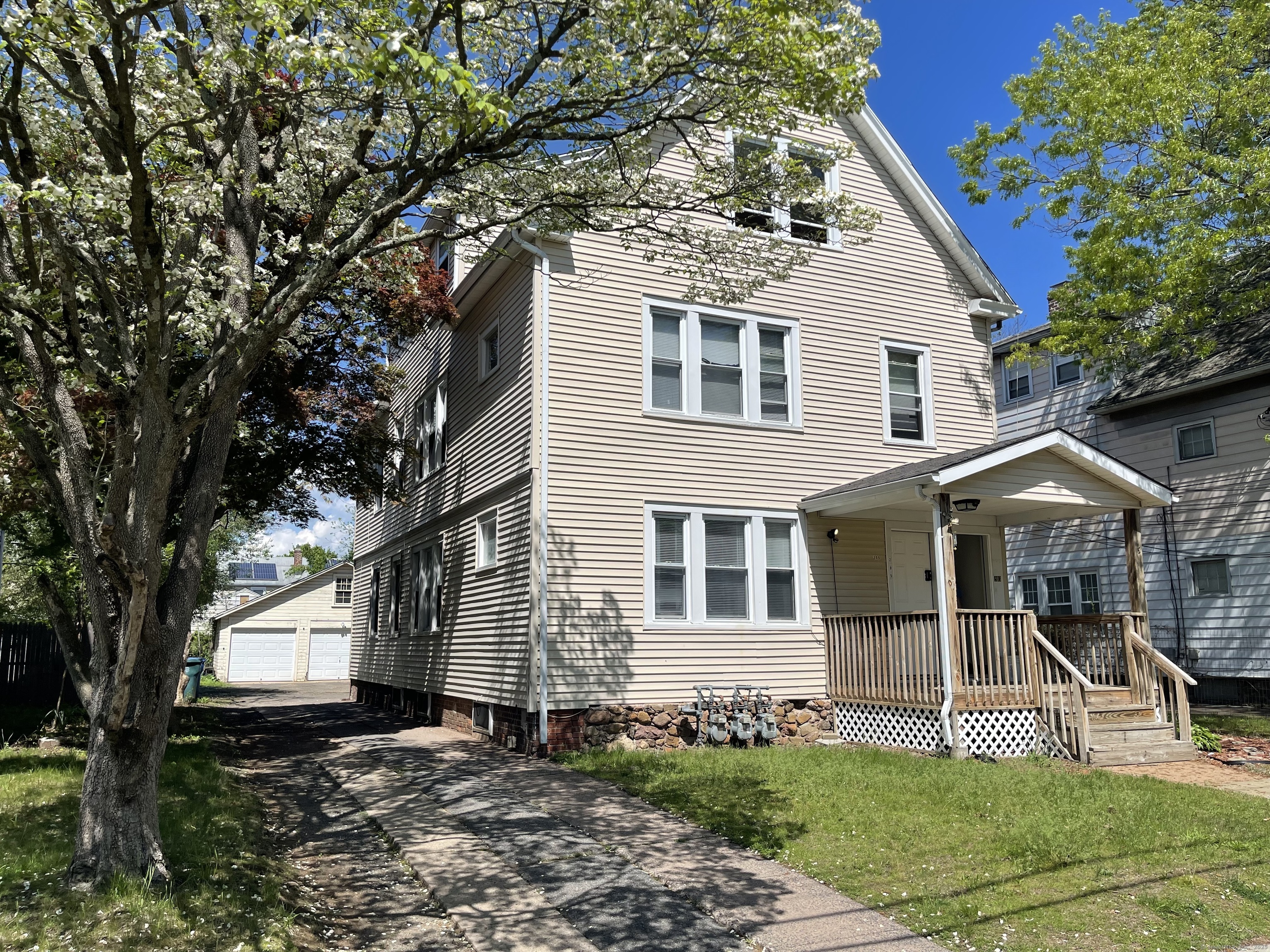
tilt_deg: +9.6
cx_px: 635
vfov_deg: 54.9
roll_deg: +0.9
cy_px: 476
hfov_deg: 69.4
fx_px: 917
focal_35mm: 25
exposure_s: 1/4902
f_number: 1.6
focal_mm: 5.1
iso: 32
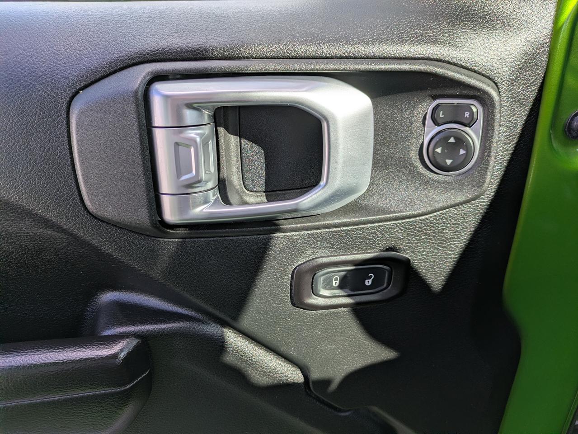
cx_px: 289
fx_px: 418
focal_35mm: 25
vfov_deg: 54.9
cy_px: 217
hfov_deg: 69.4
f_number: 1.89
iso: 39
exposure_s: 1/646
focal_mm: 5.43
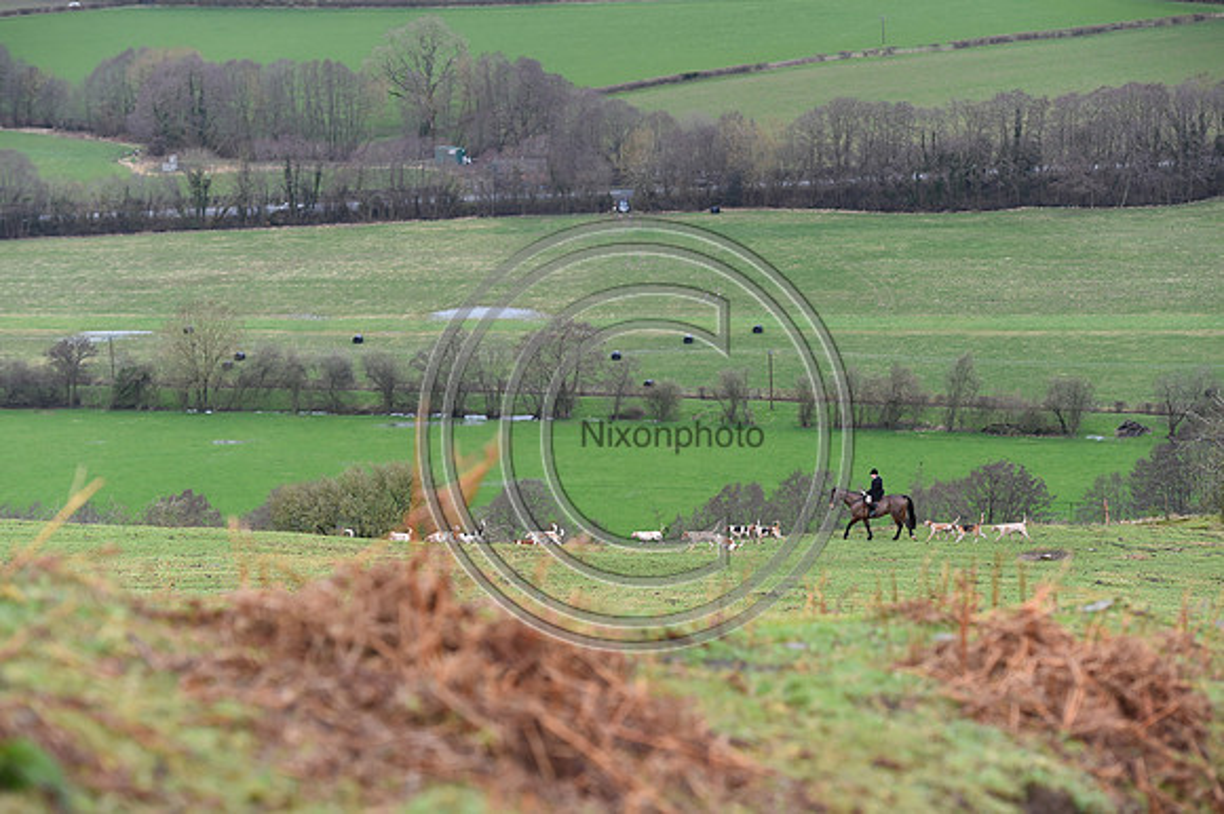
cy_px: 407
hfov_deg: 18.3
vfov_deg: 12.2
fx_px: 3806
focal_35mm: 112
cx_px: 612
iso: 500
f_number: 4.5
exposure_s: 1/800
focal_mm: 112
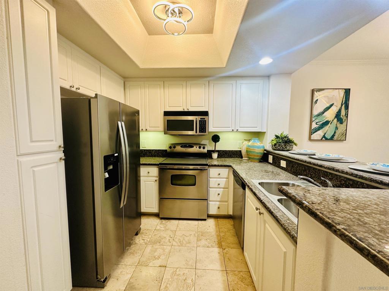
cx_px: 194
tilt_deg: -4.6
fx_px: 157
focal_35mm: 14
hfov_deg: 102.1
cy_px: 146
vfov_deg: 85.7
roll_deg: +0.3
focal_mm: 2.22
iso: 250
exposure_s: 1/120
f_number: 2.2
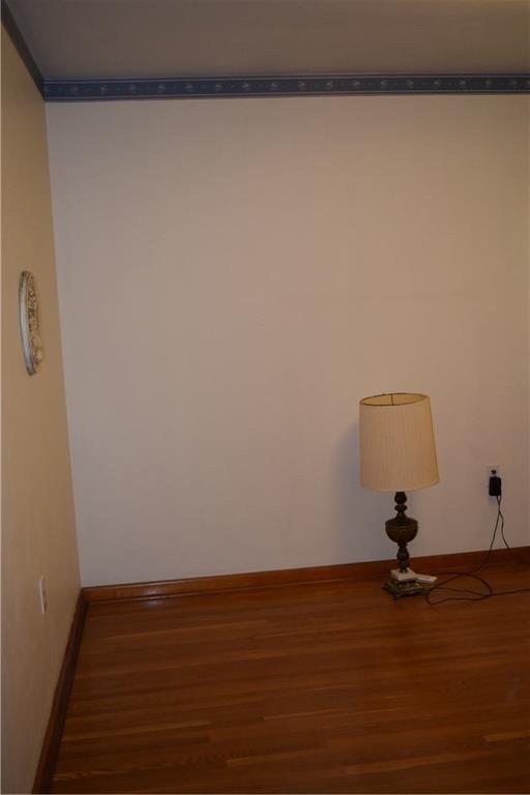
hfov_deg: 35.5
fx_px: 828
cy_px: 398
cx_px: 265
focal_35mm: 38
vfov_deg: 51.3
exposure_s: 1/60
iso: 900
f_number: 4
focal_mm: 25
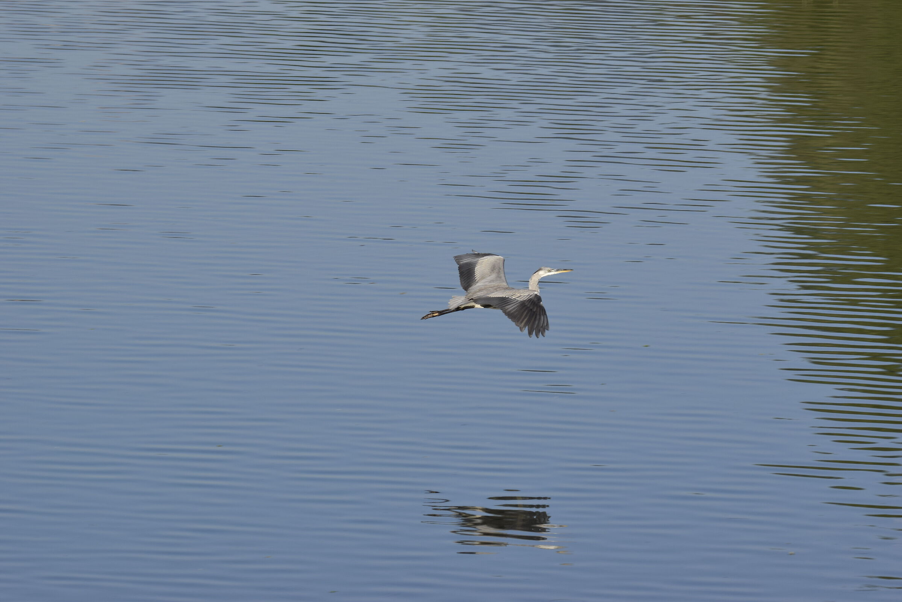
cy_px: 301
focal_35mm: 375
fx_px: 9395
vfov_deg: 3.7
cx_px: 451
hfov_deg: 5.5
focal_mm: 250
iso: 100
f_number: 11
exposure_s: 1/250
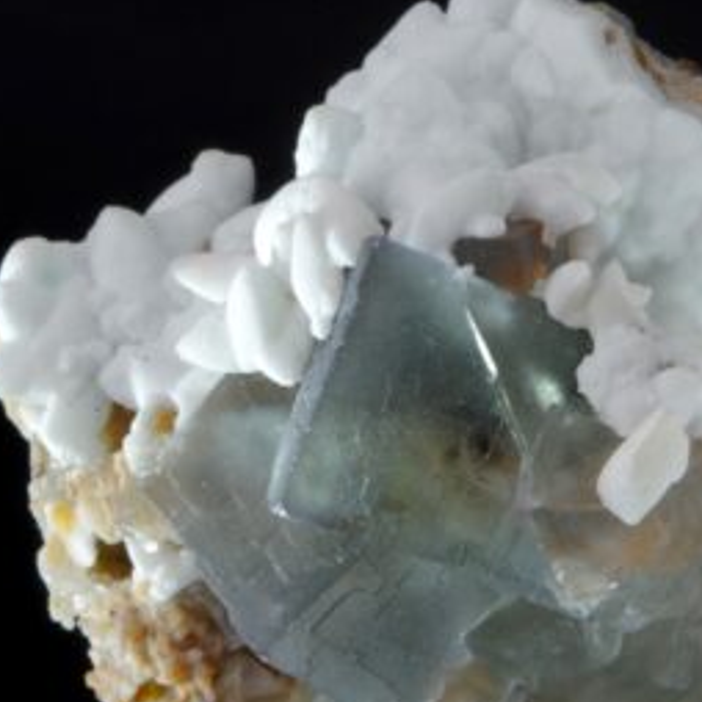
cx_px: 434
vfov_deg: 11.6
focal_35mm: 150
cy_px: 474
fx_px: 3442
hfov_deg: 11.6
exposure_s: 1/2.5
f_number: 5.6
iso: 100
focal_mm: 50
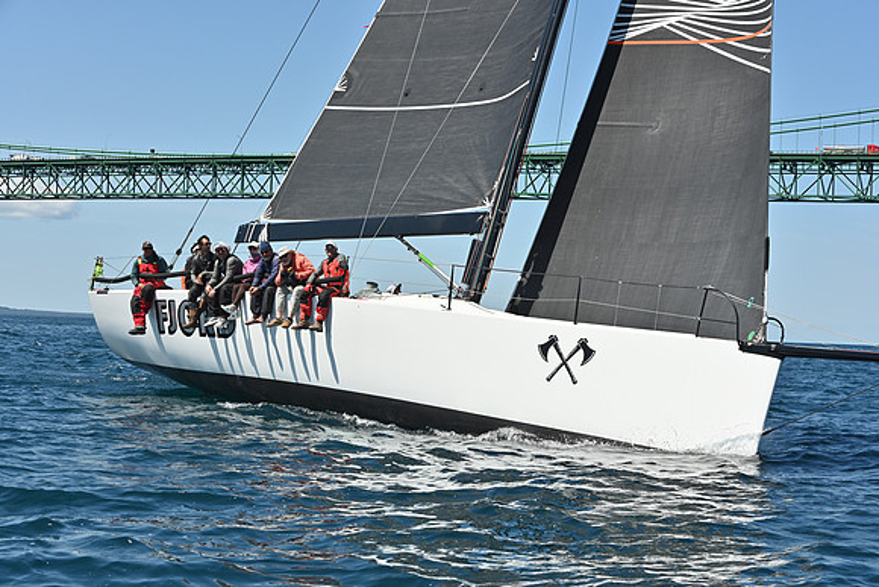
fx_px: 1709
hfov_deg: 28.8
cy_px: 294
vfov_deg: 19.5
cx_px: 440
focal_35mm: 70
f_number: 9
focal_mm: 70
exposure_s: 1/1000
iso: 320
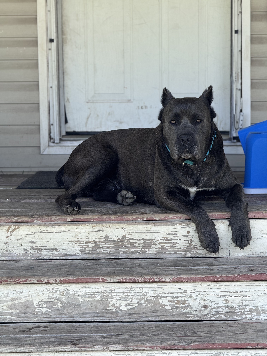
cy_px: 178
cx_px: 134
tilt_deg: -9.8
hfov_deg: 12.3
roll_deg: +1.9
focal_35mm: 120
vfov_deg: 16.4
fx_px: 1234
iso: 50
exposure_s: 1/181
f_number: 2.8
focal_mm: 15.66
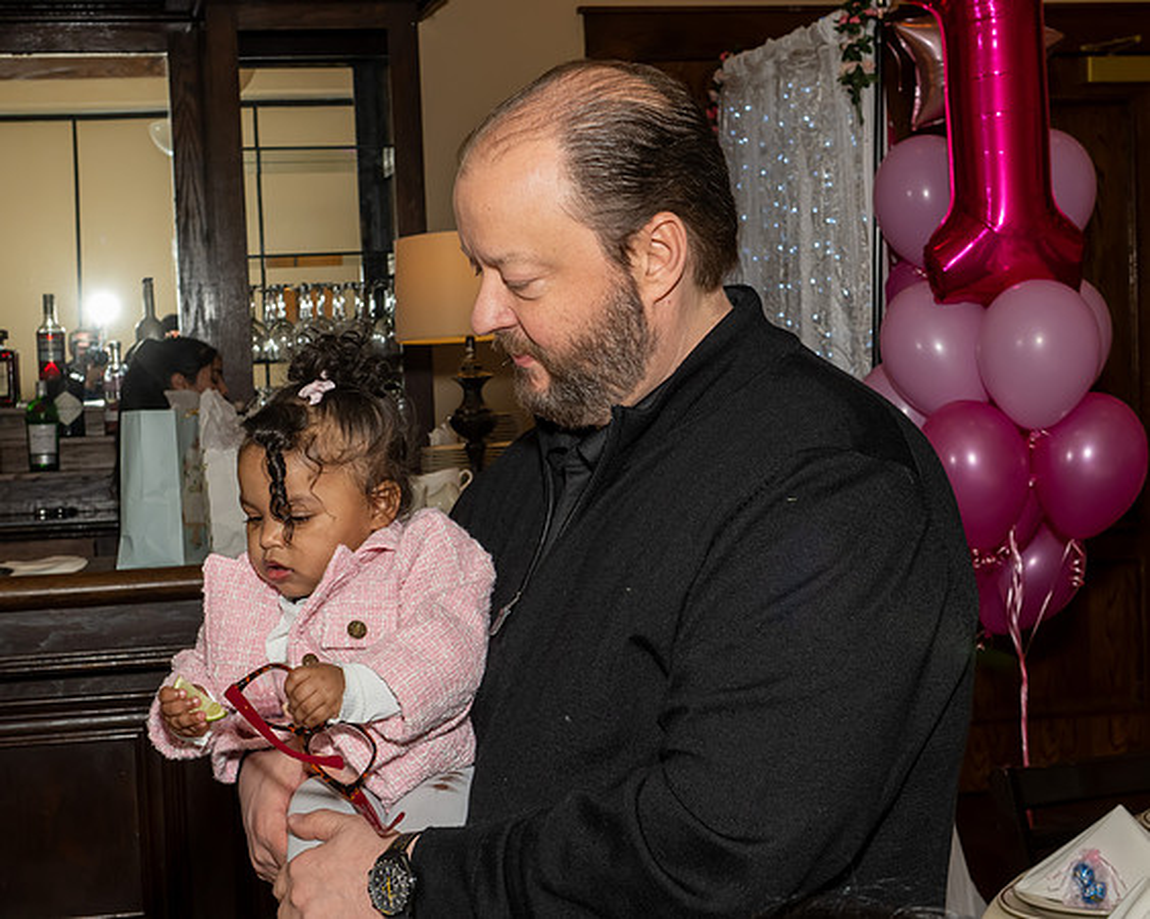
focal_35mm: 60
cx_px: 545
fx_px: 2047
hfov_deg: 31.4
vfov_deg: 25.3
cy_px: 458
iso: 640
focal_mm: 34
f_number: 8
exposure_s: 1/250
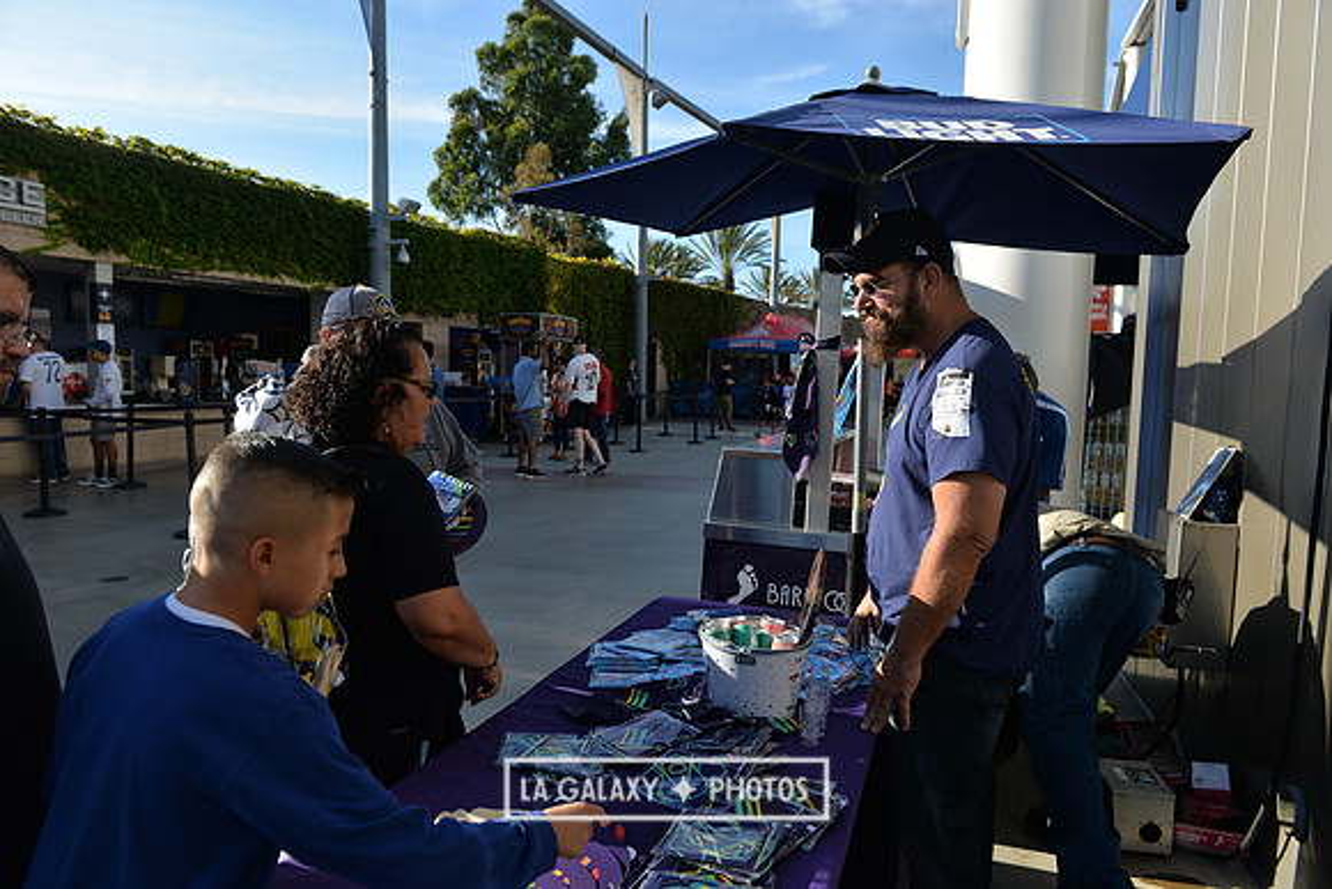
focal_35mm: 24
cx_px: 666
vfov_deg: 53.2
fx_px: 888
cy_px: 444
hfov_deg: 73.7
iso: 100
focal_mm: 24
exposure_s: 1/500
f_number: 5
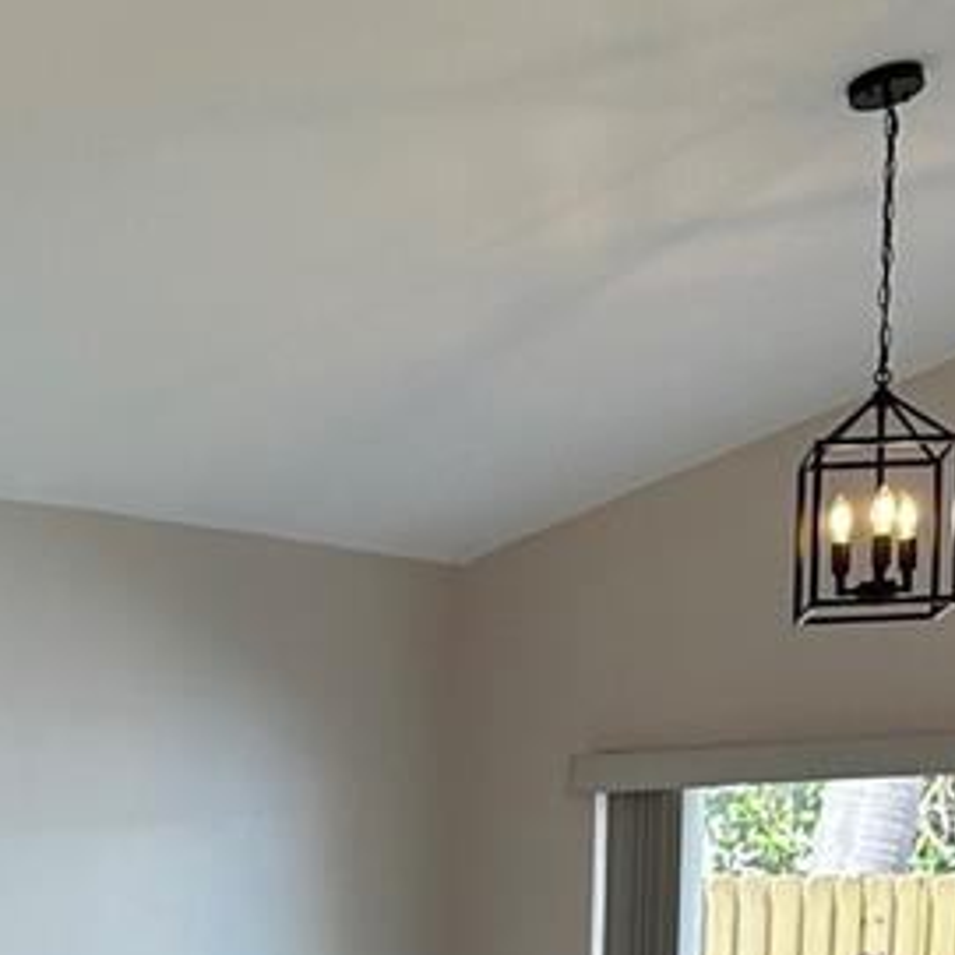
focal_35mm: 94
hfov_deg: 18.0
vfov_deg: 17.0
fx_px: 2934
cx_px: -7
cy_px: 1374
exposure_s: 1/469
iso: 80
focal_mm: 6.86
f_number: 1.78
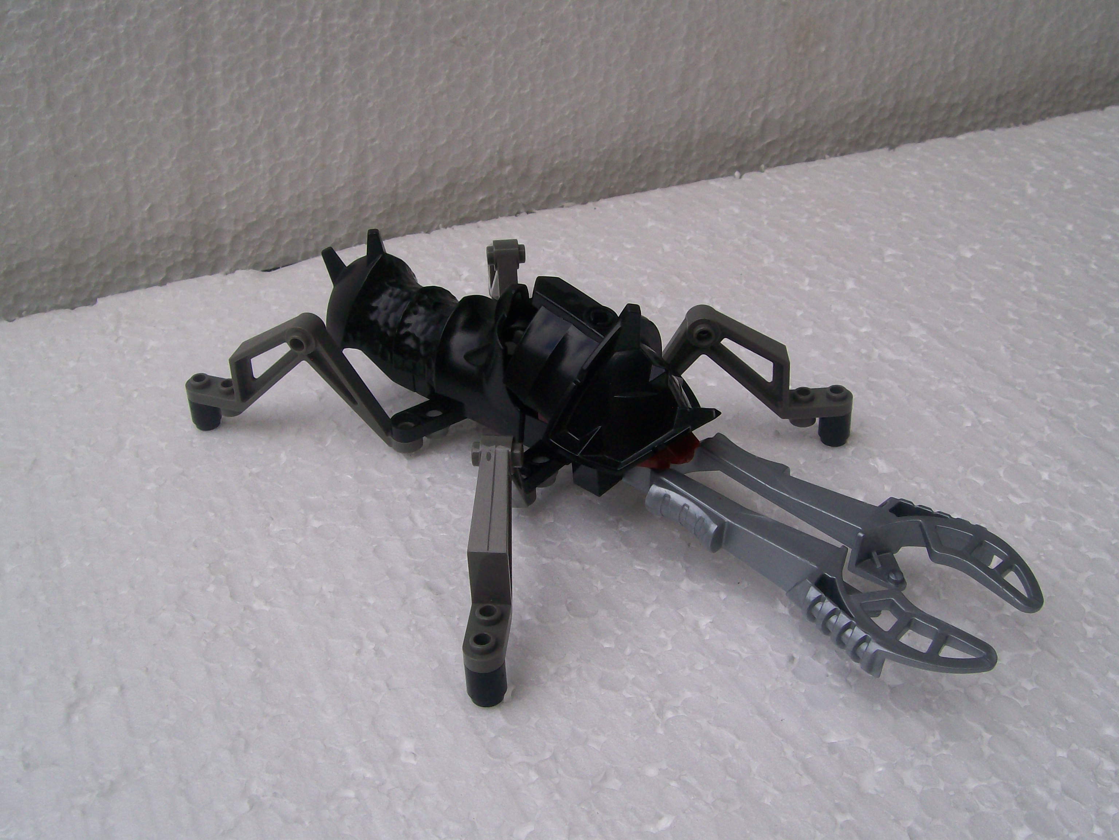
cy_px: 420
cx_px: 560
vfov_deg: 39.7
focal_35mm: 36
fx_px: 1164
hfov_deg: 51.4
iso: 80
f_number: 4.8
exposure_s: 1/297
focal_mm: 6
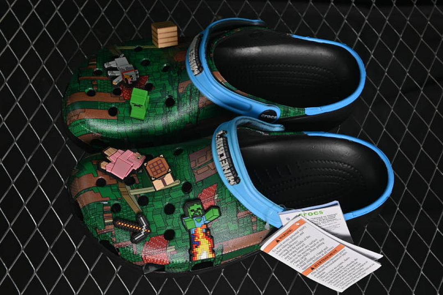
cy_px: 148
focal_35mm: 75
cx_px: 222
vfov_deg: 18.2
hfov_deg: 27.0
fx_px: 923
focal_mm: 50
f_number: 6.3
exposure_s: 1/50
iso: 160
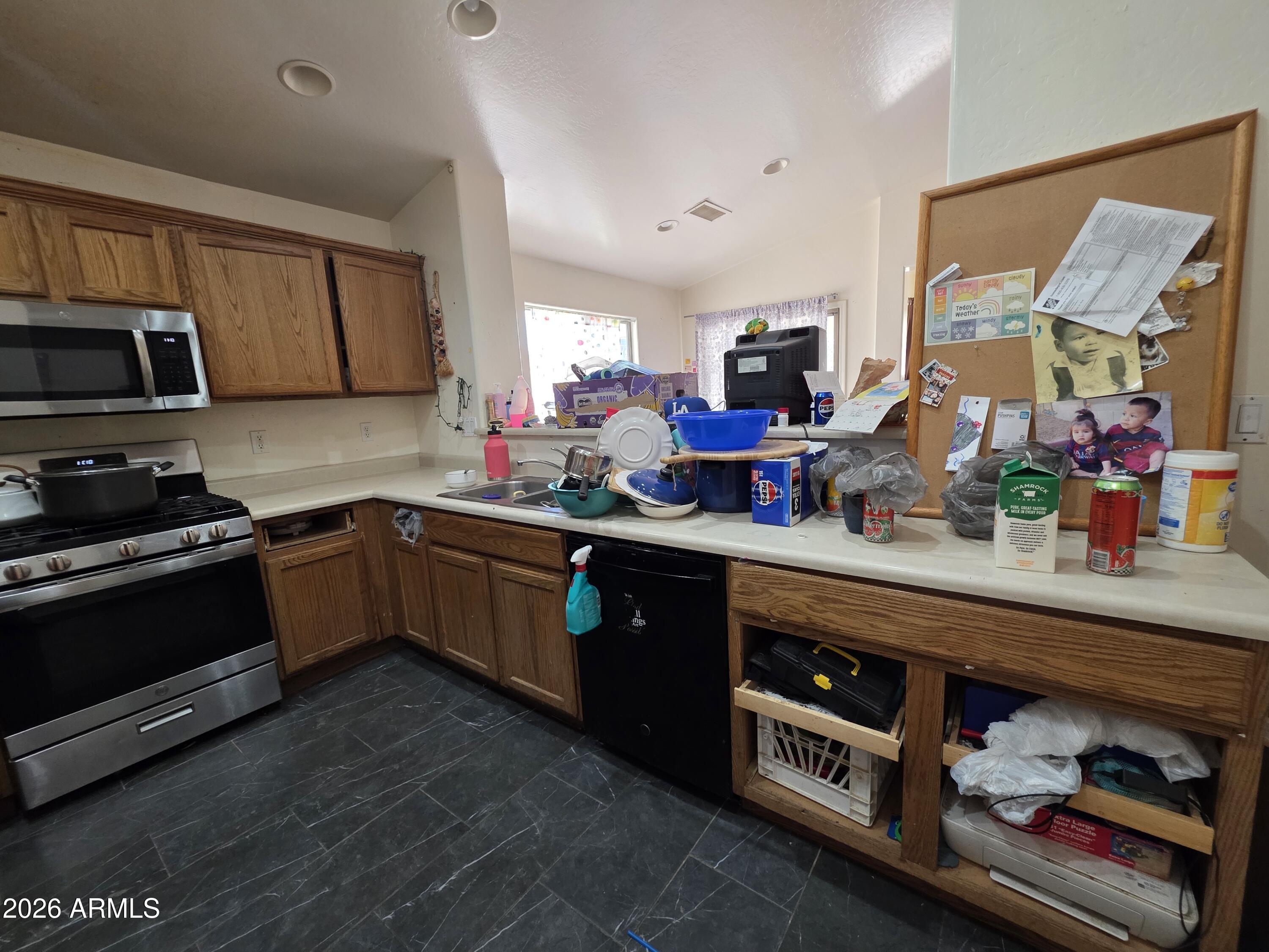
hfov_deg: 106.2
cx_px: 634
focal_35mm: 13
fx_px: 477
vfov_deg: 89.9
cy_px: 476
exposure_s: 1/60
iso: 200
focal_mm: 2.2
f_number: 1.9
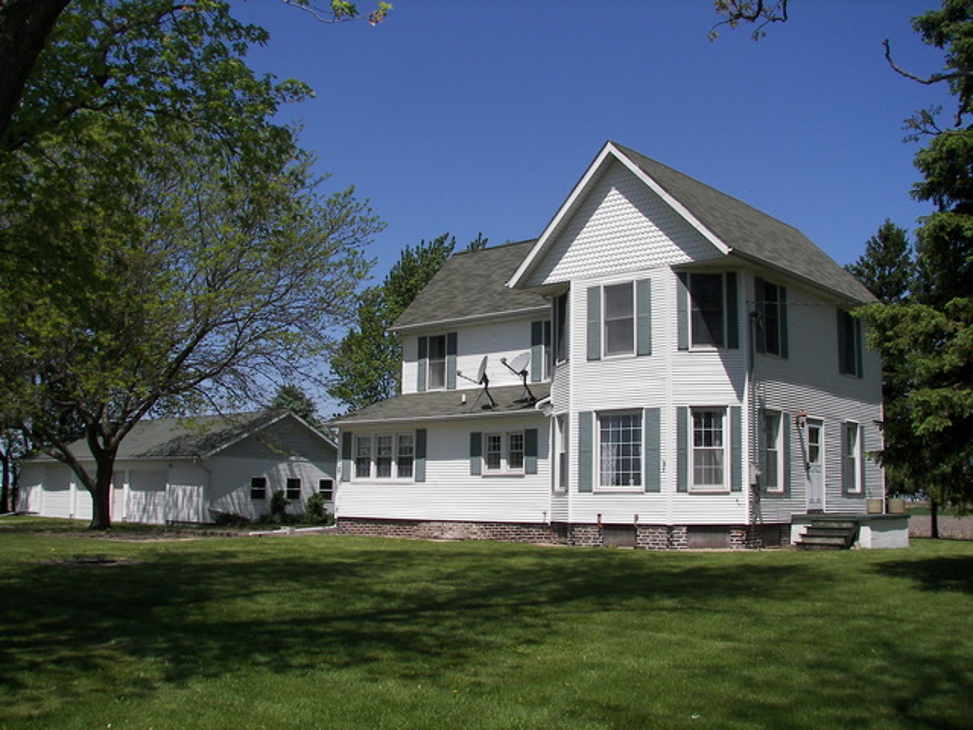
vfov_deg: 39.7
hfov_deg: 51.4
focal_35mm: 36
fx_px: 1012
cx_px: 486
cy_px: 365
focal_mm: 6
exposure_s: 1/800
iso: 50
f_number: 4
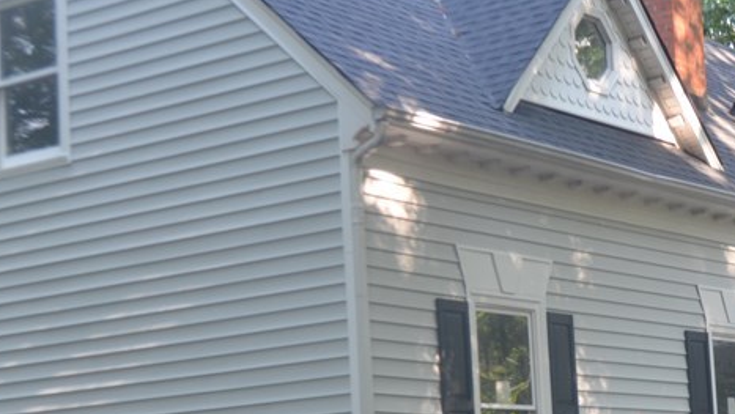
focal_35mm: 95
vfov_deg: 12.7
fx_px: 1852
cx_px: 556
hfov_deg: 22.2
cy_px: 336
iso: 400
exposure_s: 1/100
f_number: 5
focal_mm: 26
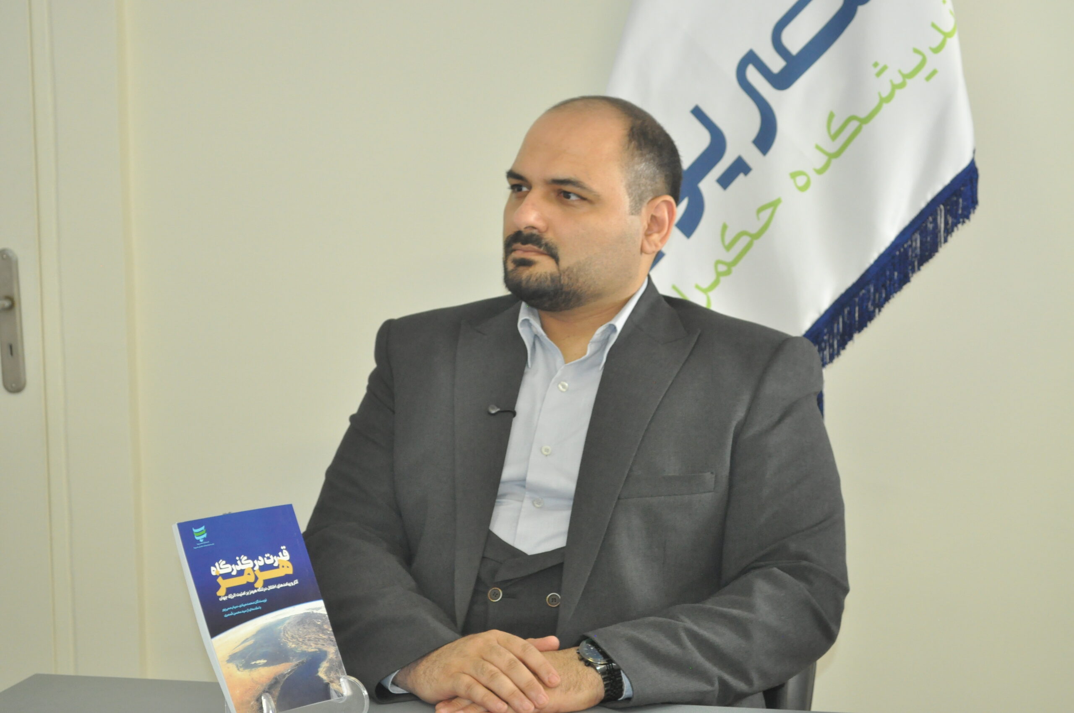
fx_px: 2458
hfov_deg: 24.6
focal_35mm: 82
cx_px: 537
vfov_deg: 16.5
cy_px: 356
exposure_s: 1/60
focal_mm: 55
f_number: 5.6
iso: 1250
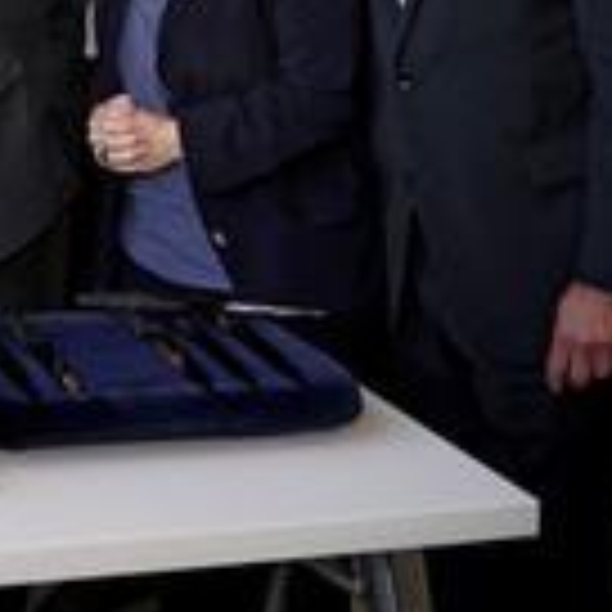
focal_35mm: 87
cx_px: -218
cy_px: 9
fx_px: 1740
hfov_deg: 18.4
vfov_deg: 19.4
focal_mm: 31
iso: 640
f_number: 5
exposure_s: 1/320
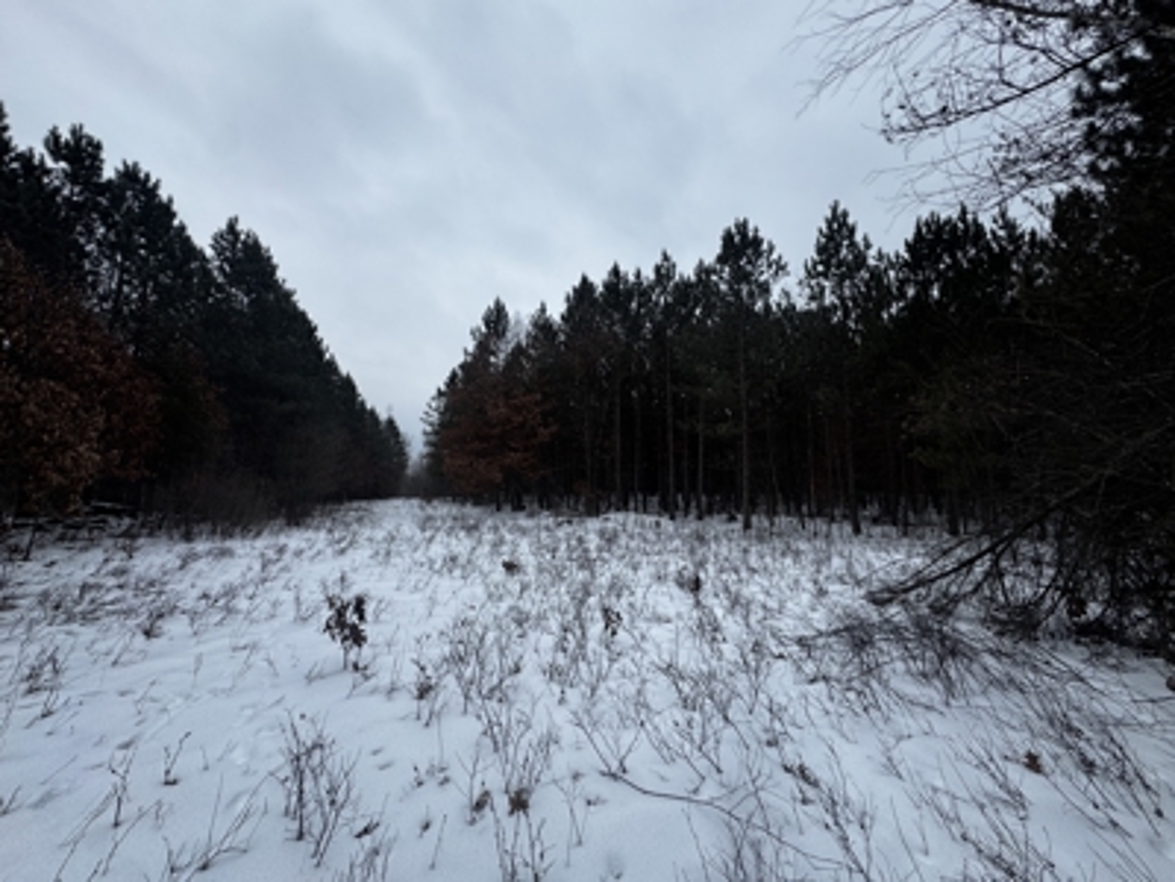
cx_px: 588
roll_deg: -1.9
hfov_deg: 102.1
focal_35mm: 14
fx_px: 475
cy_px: 441
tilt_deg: +4.7
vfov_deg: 85.7
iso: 40
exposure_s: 1/368
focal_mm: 2.22
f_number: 2.2
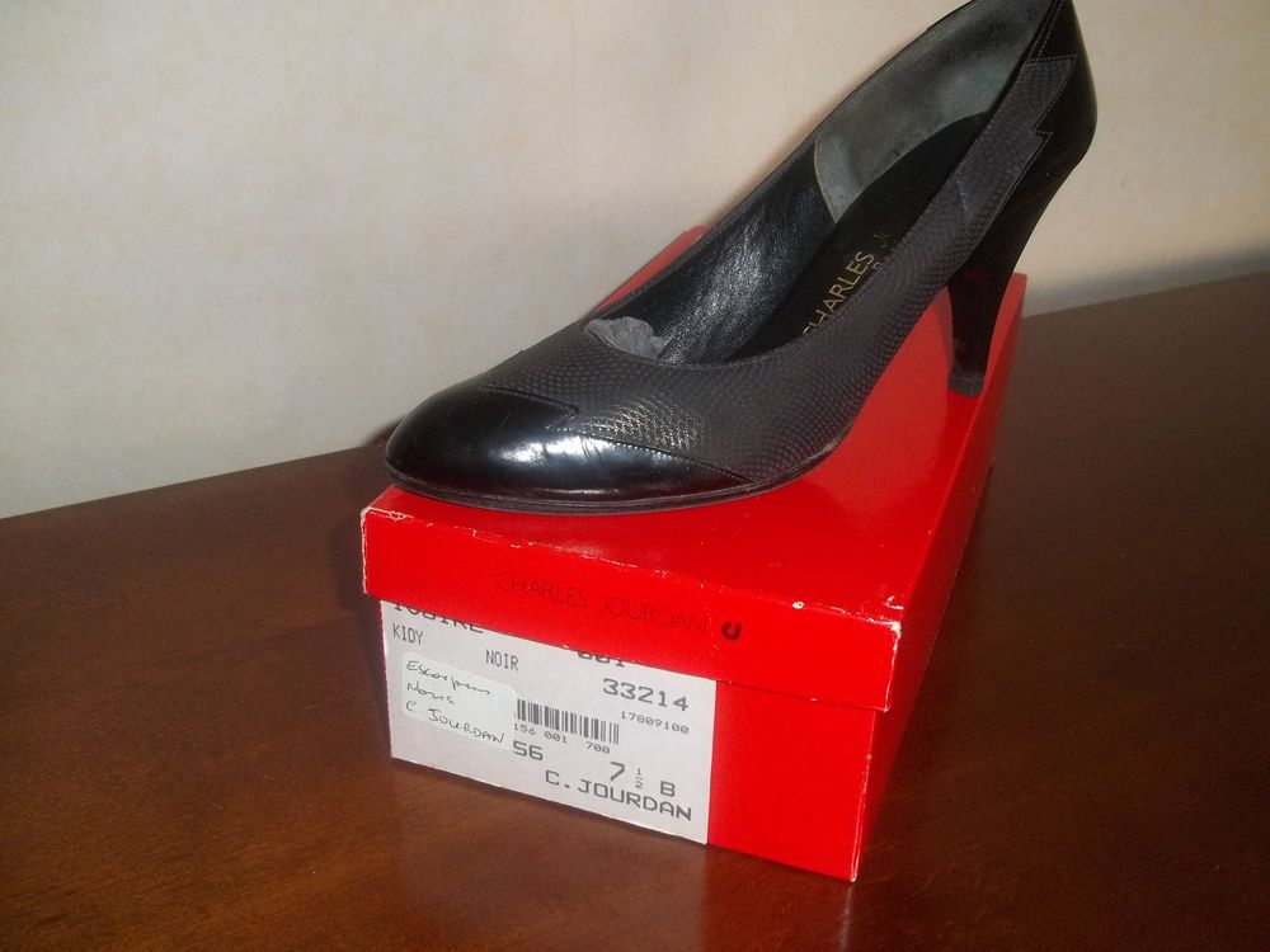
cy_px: 476
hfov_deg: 51.4
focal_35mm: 36
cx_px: 635
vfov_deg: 39.7
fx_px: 1321
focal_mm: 6.5
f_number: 3.1
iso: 160
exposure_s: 1/30
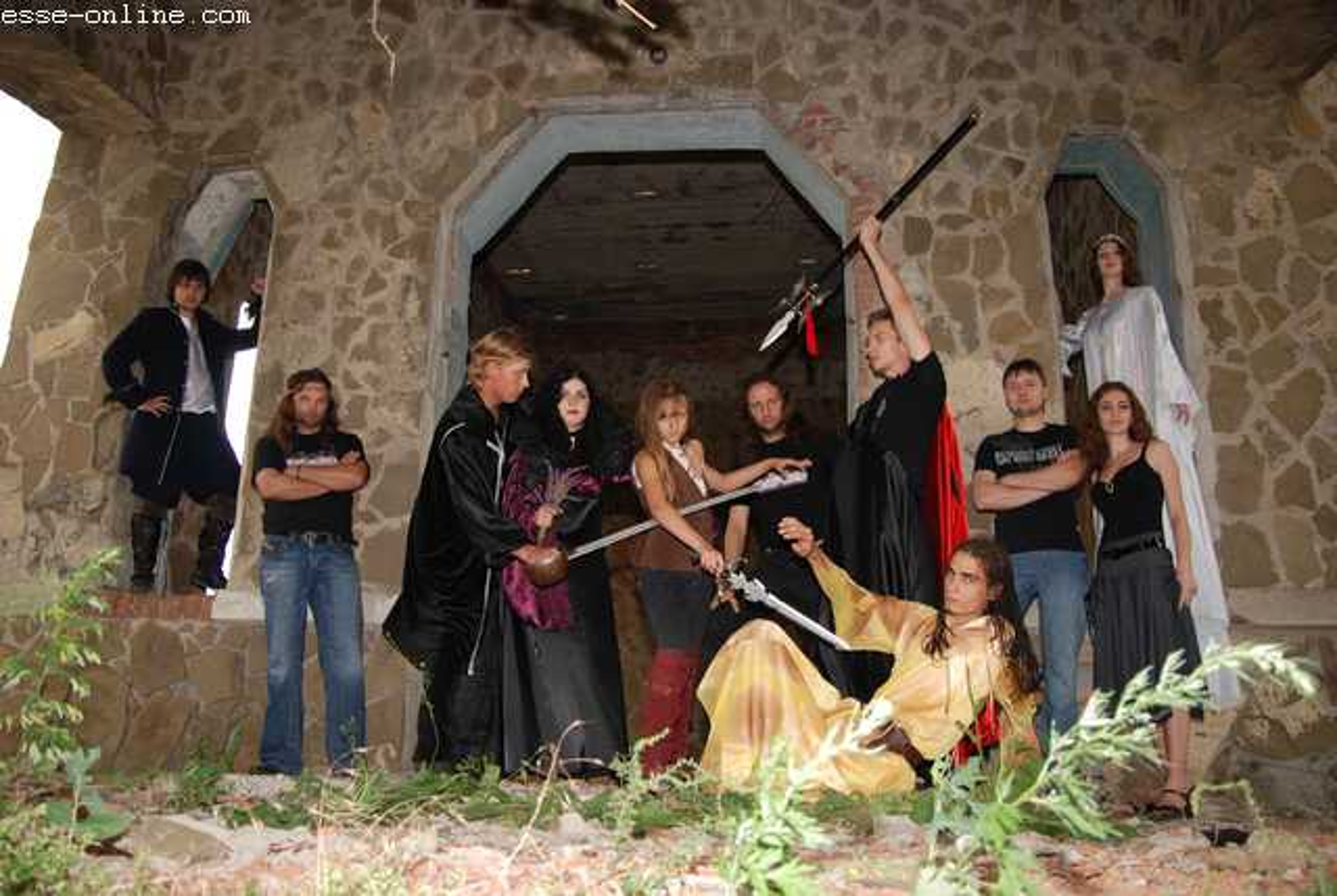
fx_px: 1116
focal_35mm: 30
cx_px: 668
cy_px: 448
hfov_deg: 61.8
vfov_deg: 43.8
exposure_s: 1/200
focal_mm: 20
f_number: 3.5
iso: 100
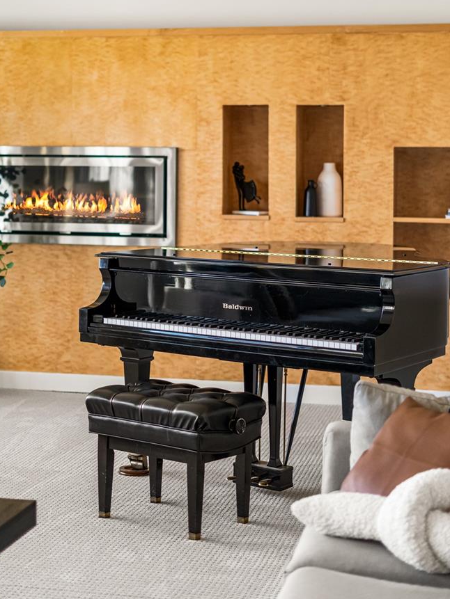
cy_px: 232
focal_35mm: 67
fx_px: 1161
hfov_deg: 21.9
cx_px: 194
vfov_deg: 28.9
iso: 400
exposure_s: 1/1250
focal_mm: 50
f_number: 1.8
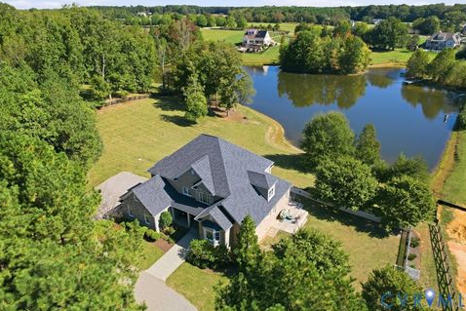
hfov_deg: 76.1
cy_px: 151
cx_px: 235
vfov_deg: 55.1
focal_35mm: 23
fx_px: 298
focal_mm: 8.4
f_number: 2.8
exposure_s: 1/1250
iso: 100
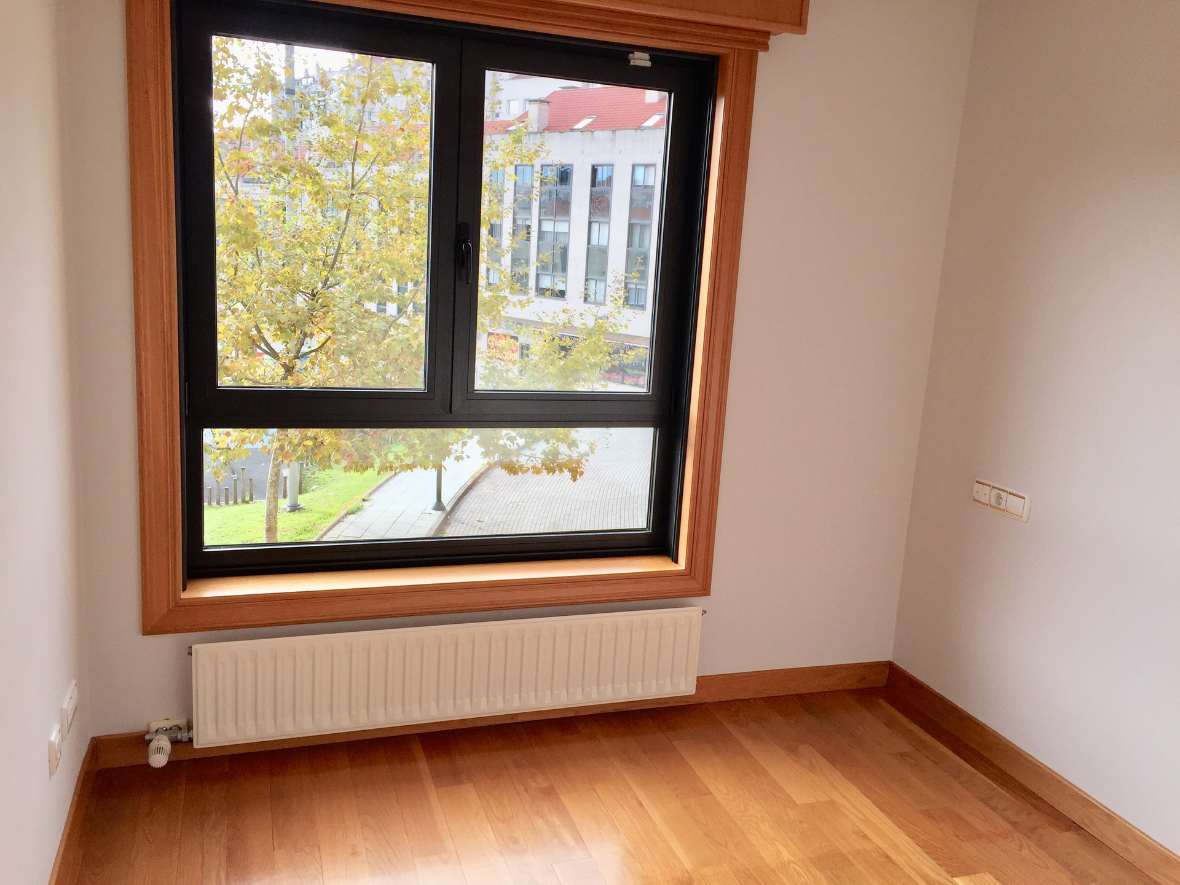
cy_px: 442
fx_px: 989
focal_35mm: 29
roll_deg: -3.8
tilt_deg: -11.2
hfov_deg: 61.7
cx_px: 590
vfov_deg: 48.2
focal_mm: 4.15
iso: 32
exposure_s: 1/359
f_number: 2.2
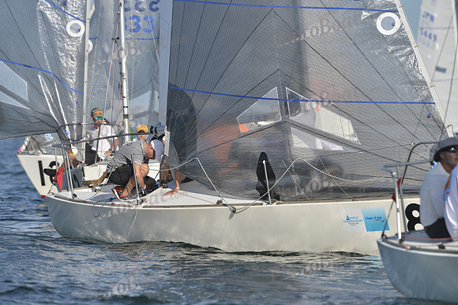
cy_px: 152
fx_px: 5090
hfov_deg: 5.2
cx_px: 229
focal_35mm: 400
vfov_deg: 3.4
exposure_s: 1/1000
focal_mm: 400
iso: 200
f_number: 7.1
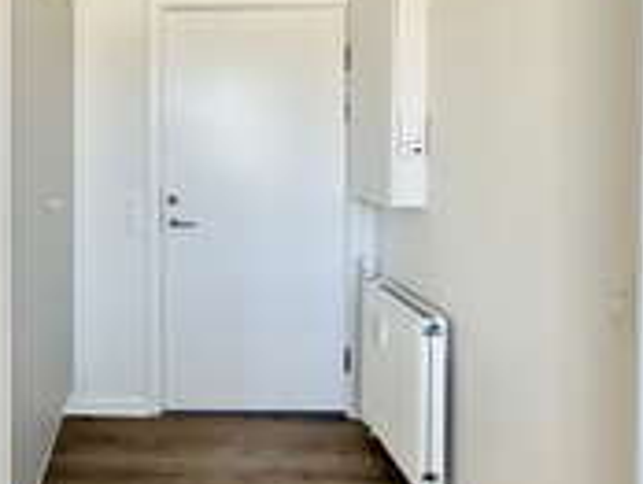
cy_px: 140
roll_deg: +0.5
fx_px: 558
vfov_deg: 45.8
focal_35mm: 30
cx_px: 164
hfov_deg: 57.0
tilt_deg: -1.1
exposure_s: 1/121
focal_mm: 2.22
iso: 64
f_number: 2.2
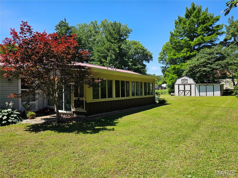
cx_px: 119
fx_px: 158
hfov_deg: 73.9
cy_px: 89
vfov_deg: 58.9
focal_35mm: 23
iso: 10
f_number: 1.7
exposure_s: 1/522
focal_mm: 6.3
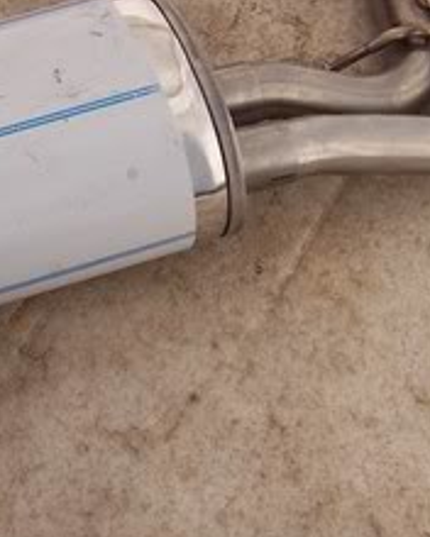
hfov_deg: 12.0
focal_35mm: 128
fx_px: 2036
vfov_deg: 14.9
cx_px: 59
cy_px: 59
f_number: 2.8
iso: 64
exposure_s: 1/250
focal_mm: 5.85
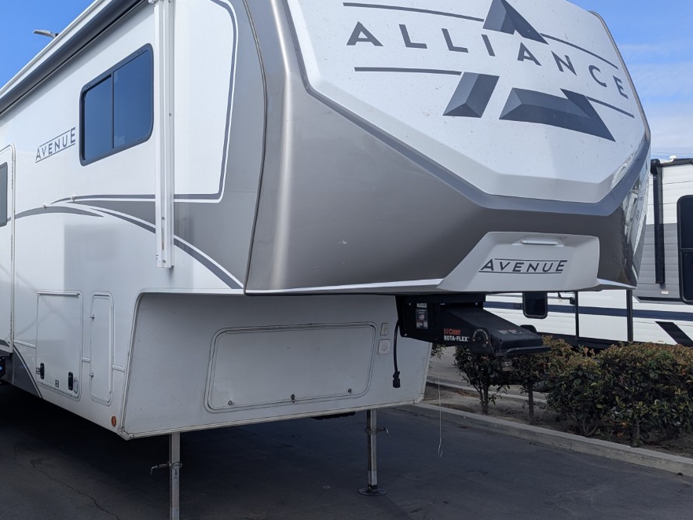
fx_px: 761
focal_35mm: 38
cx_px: 281
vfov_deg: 37.7
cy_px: 228
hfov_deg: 48.7
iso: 47
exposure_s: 1/2179
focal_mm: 6.81
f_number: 1.85
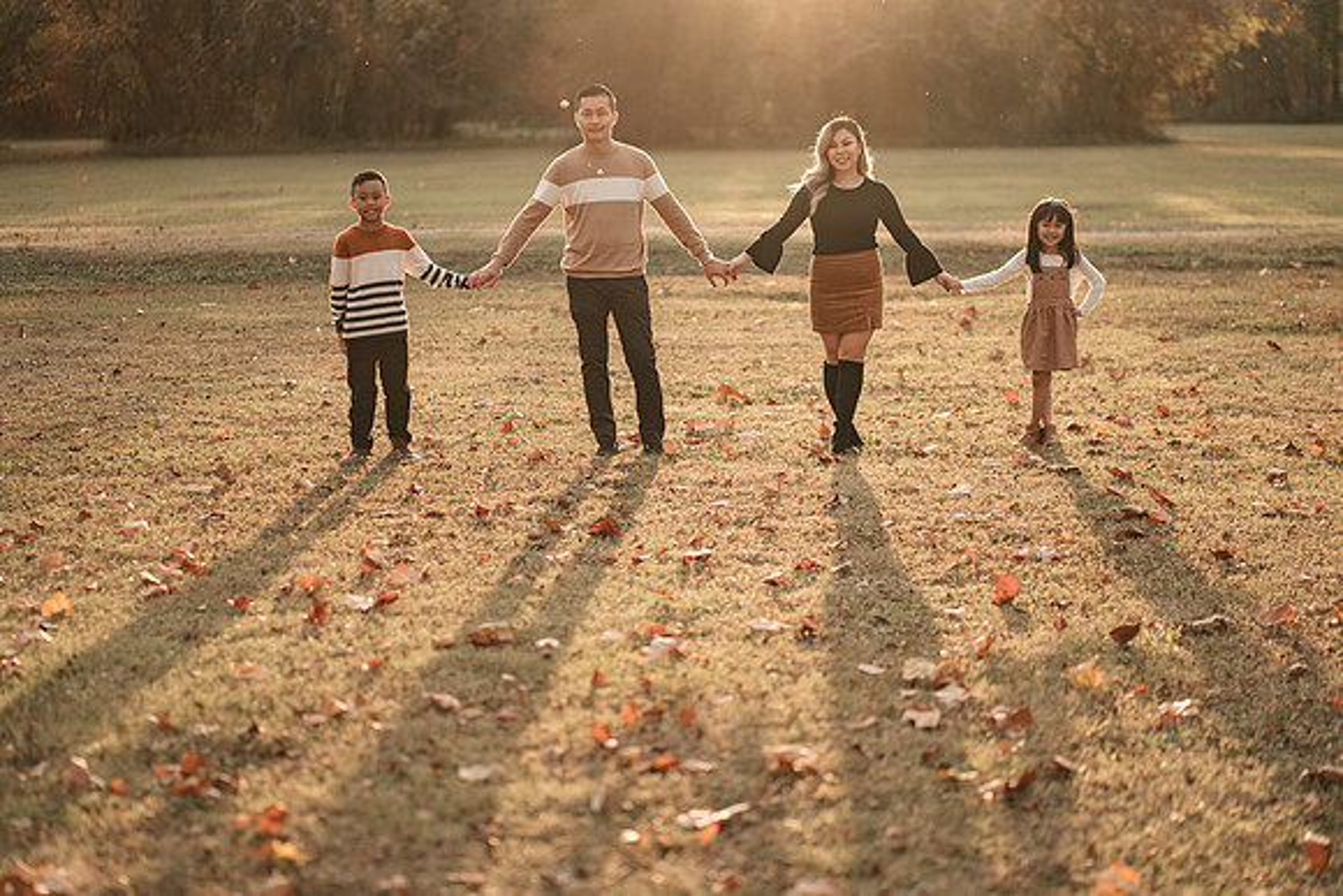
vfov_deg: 16.1
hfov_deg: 23.9
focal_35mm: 85
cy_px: 448
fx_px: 3172
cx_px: 672
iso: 160
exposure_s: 1/1250
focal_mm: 85
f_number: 1.8
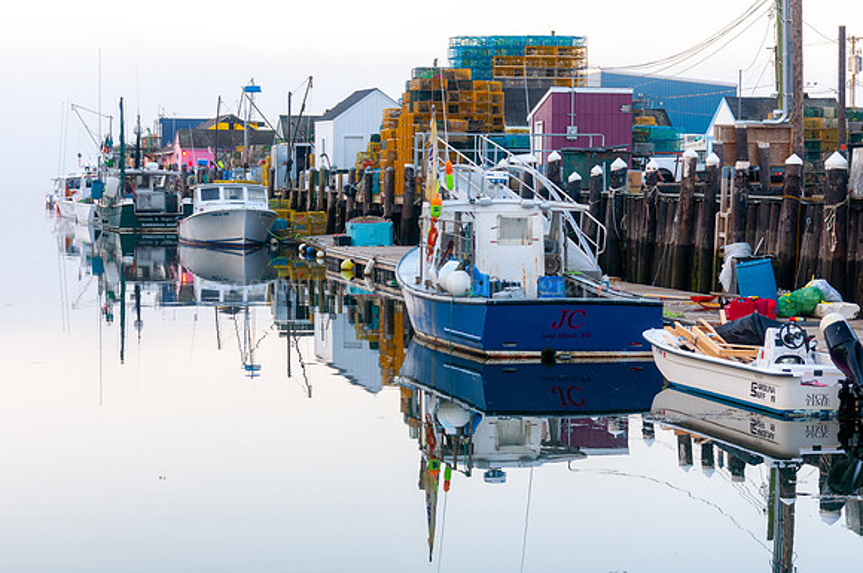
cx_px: 415
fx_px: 2058
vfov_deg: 15.8
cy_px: 276
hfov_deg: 23.7
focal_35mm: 86
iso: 400
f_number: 5.6
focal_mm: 55
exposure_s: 1/125
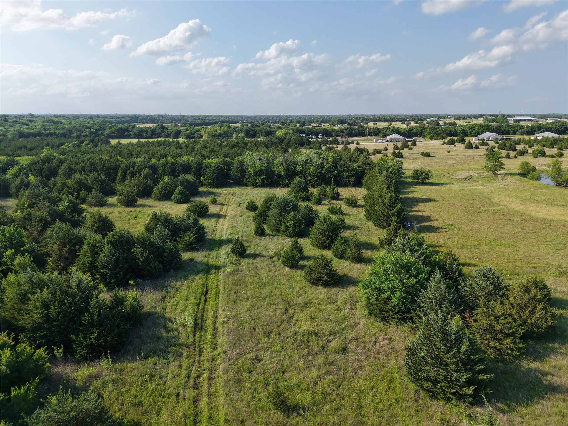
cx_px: 284
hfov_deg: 71.6
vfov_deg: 56.8
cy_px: 213
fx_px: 394
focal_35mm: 24
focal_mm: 8.67
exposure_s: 1/4000
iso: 260
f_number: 1.8
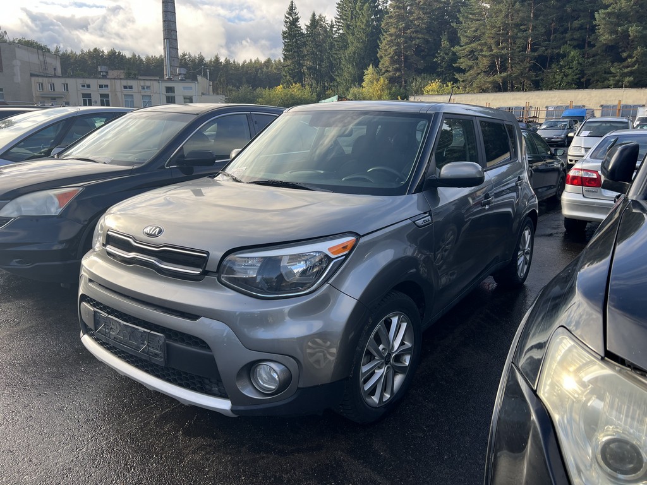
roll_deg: -0.7
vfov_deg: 53.1
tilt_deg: -13.1
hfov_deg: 67.3
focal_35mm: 26
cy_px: 242
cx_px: 324
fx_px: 486
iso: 50
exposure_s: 1/909
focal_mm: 5.7
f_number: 1.5
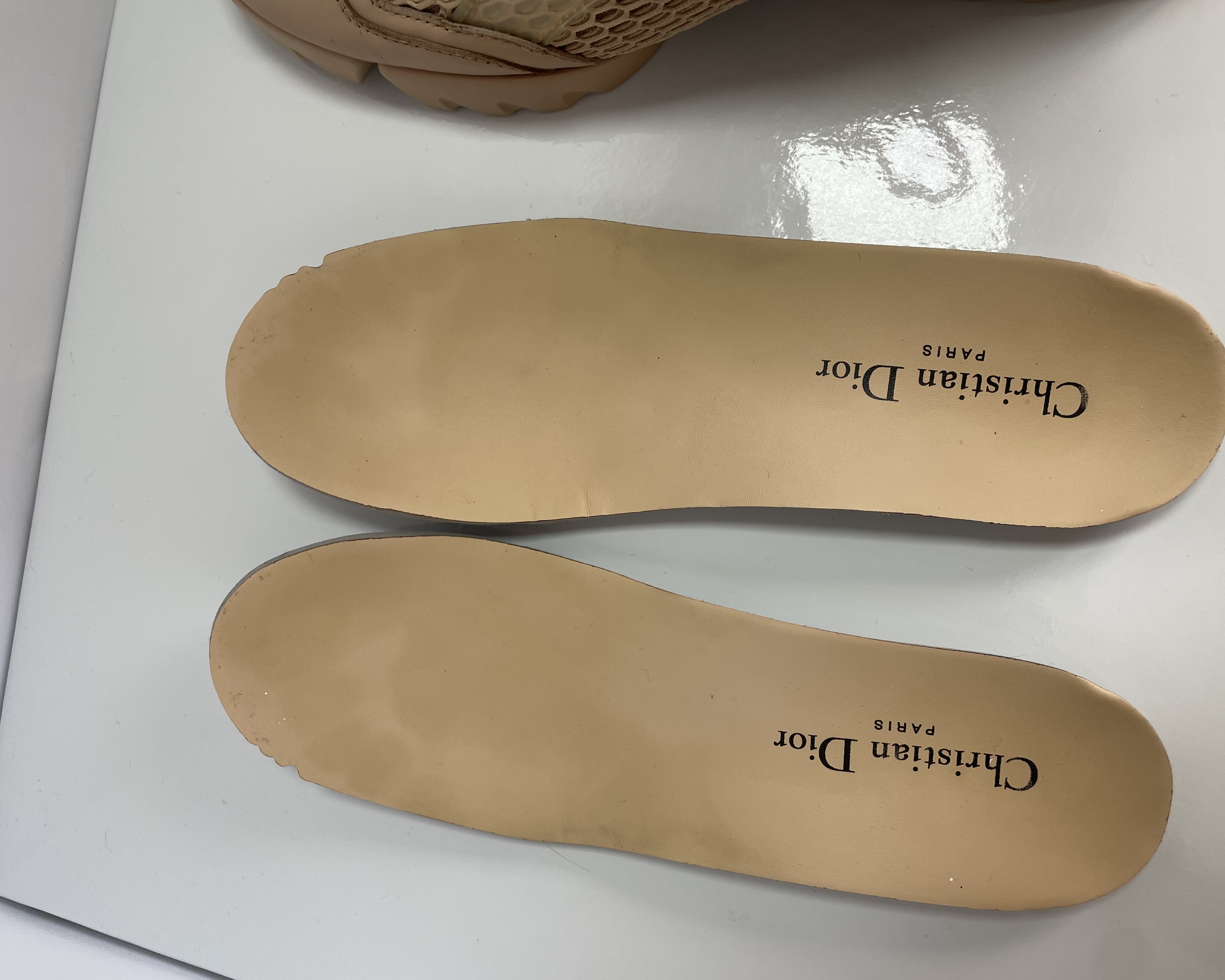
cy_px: 505
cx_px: 658
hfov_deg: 62.1
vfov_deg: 51.5
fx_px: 1015
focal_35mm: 28
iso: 40
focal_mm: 4.2
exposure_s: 1/121
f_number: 1.6
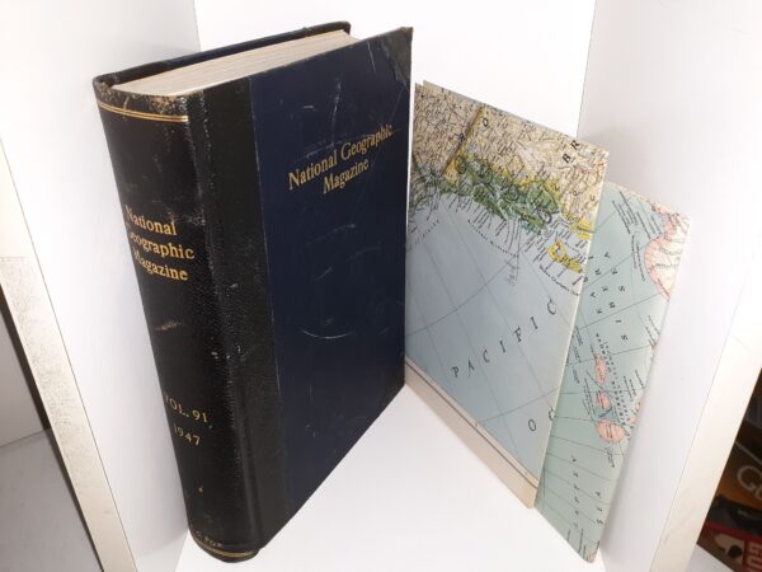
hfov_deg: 63.4
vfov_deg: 49.7
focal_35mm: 28
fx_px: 616
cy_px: 286
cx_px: 381
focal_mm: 3.7
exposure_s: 1/60
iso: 50
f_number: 1.7
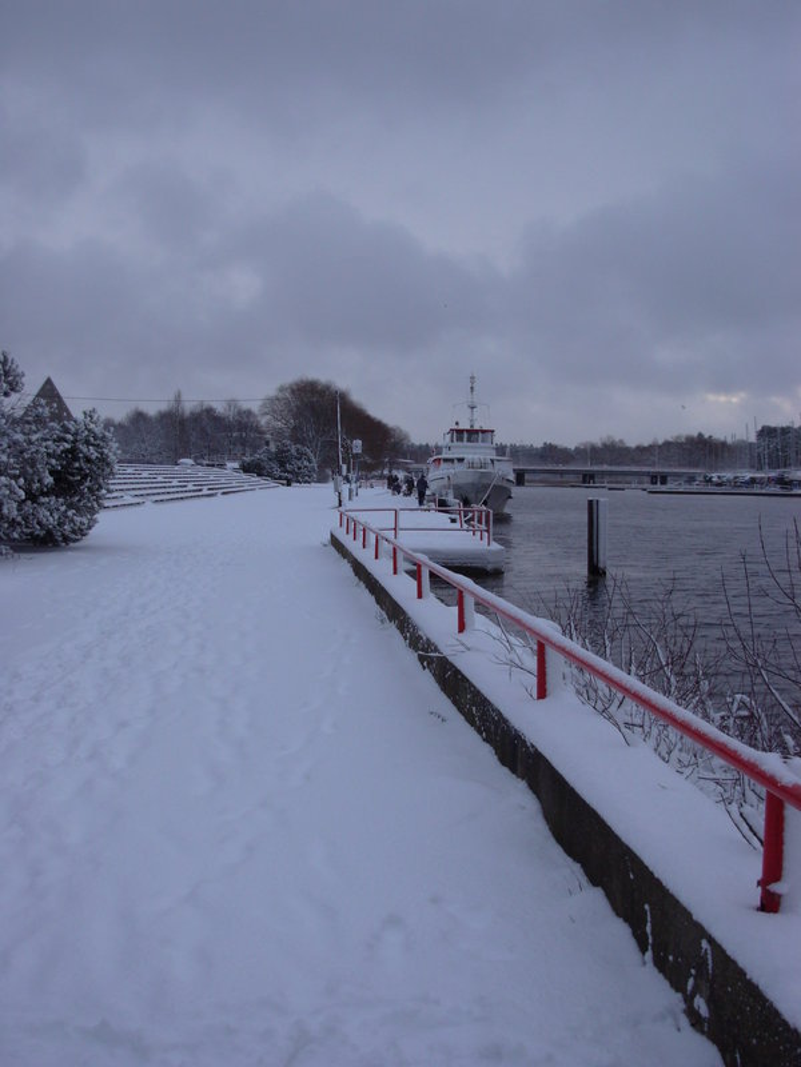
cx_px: 400
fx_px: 1172
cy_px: 534
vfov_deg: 49.0
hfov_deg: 37.7
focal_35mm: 38
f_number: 2.9
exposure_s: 1/264
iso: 50
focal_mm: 6.3
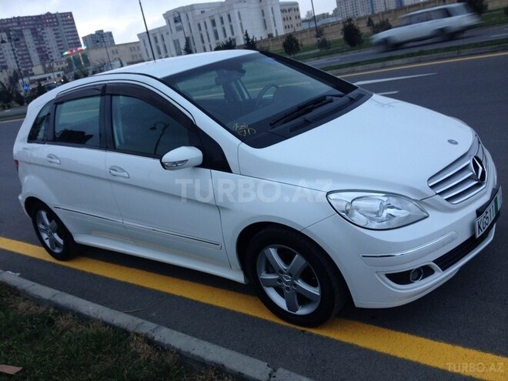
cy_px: 190
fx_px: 484
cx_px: 254
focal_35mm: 33
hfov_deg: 55.4
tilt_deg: -16.0
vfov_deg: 42.9
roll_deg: +13.4
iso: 50
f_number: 2.4
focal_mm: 4.12
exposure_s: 1/24
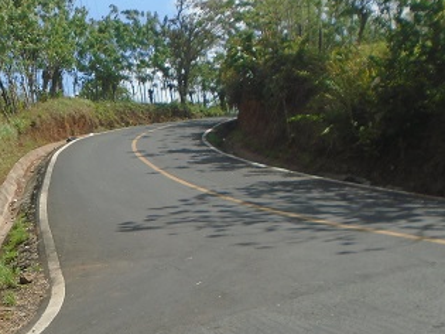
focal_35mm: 64
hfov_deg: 29.1
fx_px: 822
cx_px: 49
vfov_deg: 22.8
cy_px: 219
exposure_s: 1/1000
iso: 100
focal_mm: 5.5
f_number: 3.5
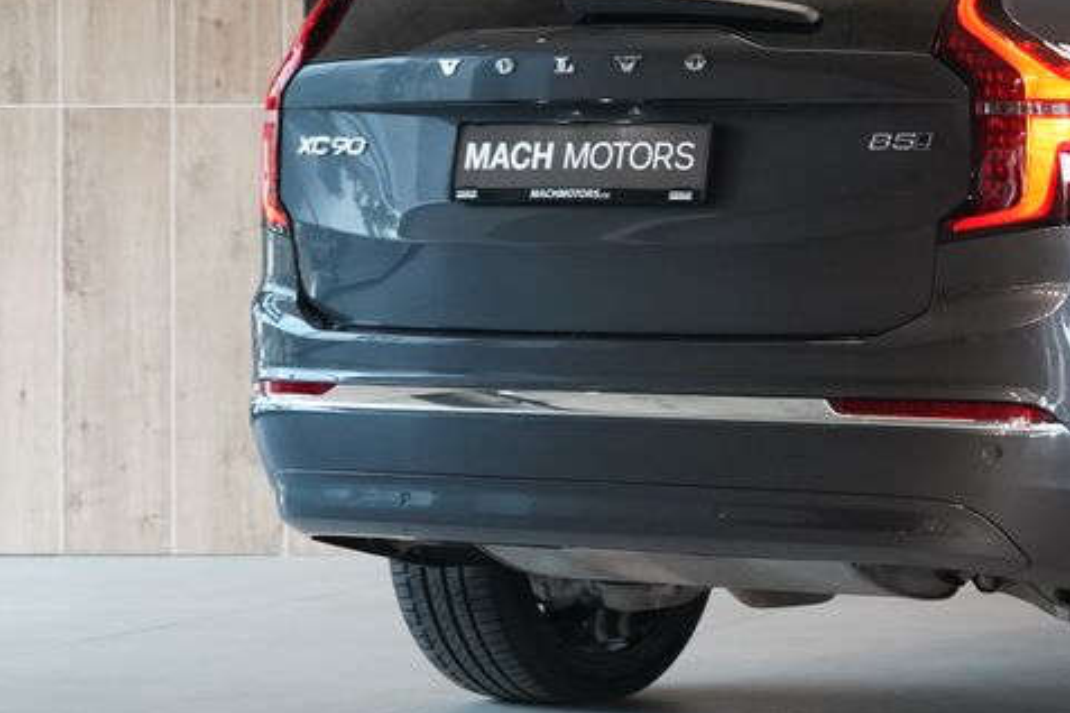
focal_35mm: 146
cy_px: 234
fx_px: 4339
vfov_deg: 9.4
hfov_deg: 13.8
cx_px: 1146
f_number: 5.6
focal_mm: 68
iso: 5000
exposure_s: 1/160
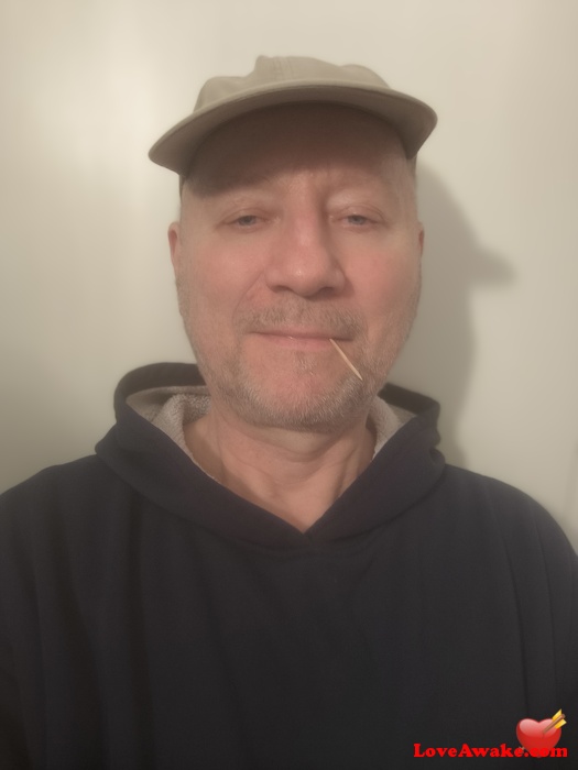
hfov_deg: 56.8
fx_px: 534
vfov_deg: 71.6
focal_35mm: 24
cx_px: 289
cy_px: 385
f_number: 2.4
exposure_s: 1/33.3
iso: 160
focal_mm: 3.27
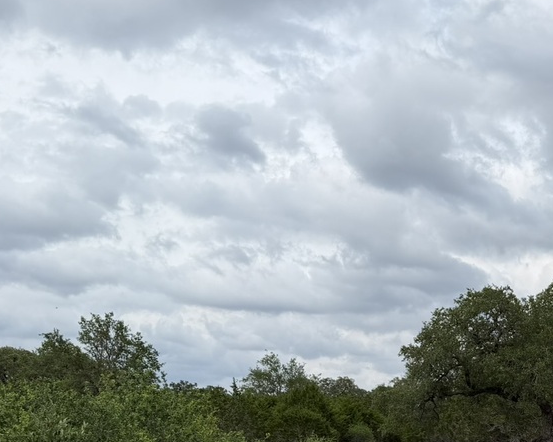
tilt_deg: +2.5
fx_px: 998
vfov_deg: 24.3
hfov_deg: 28.8
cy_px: 397
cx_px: 565
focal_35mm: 61
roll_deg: -1.2
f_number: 1.78
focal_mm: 6.76
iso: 80
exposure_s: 1/3021
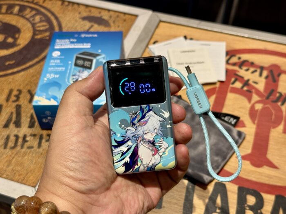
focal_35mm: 48
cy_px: 107
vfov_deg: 30.3
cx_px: 143
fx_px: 397
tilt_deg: -46.8
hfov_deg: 39.7
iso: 80
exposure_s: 1/60
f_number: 1.78
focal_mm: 6.76
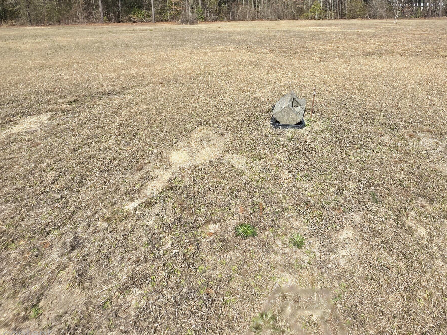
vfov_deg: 56.5
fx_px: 284
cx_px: 267
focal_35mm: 22
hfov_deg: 75.6
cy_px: 66
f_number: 1.9
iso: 40
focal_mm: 2.2
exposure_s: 1/2500
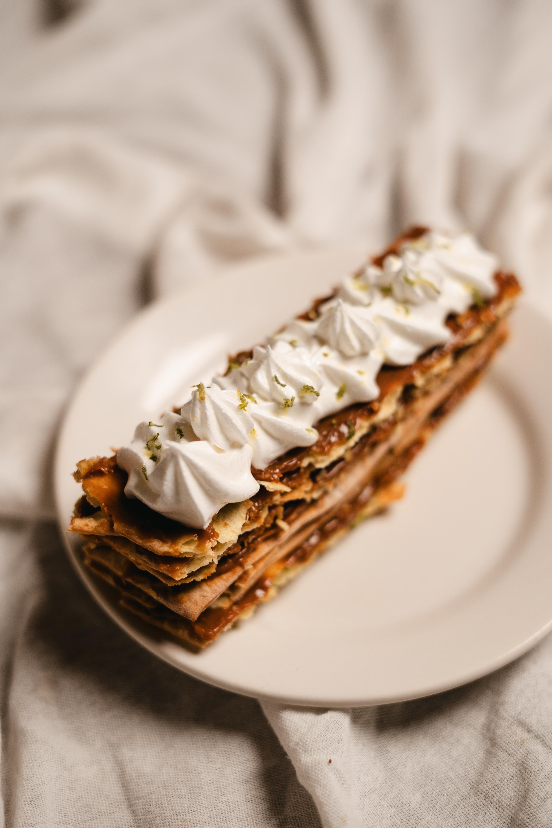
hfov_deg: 27.0
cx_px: 276
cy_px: 414
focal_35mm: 50
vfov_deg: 39.6
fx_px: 1150
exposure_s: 1/200
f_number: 2.5
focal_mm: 50
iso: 80
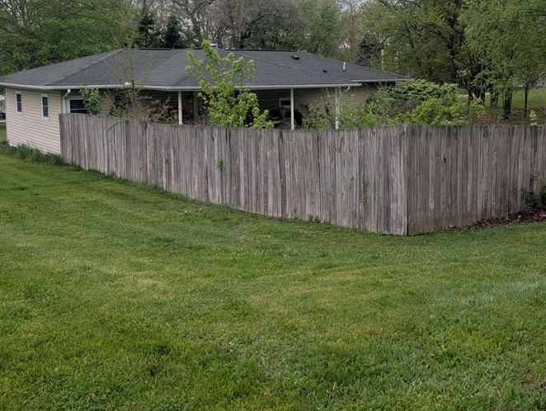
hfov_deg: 49.5
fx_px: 584
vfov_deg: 38.0
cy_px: 119
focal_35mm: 37
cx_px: 348
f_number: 1.68
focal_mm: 6.9
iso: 22
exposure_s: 1/319
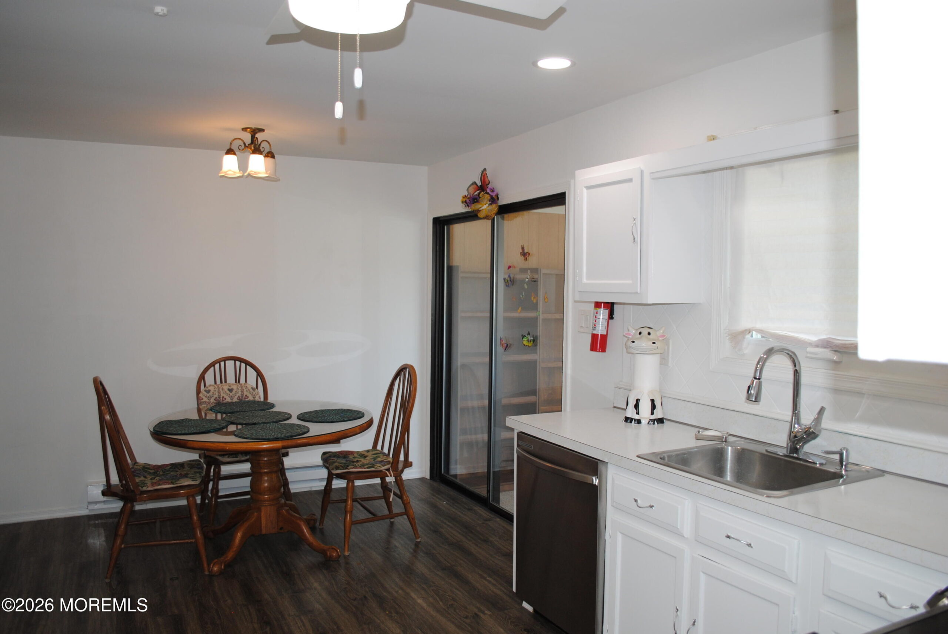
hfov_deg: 67.3
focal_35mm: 27
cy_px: 317
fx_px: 712
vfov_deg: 48.0
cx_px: 474
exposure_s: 1/60
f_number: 3.5
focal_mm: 18
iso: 200
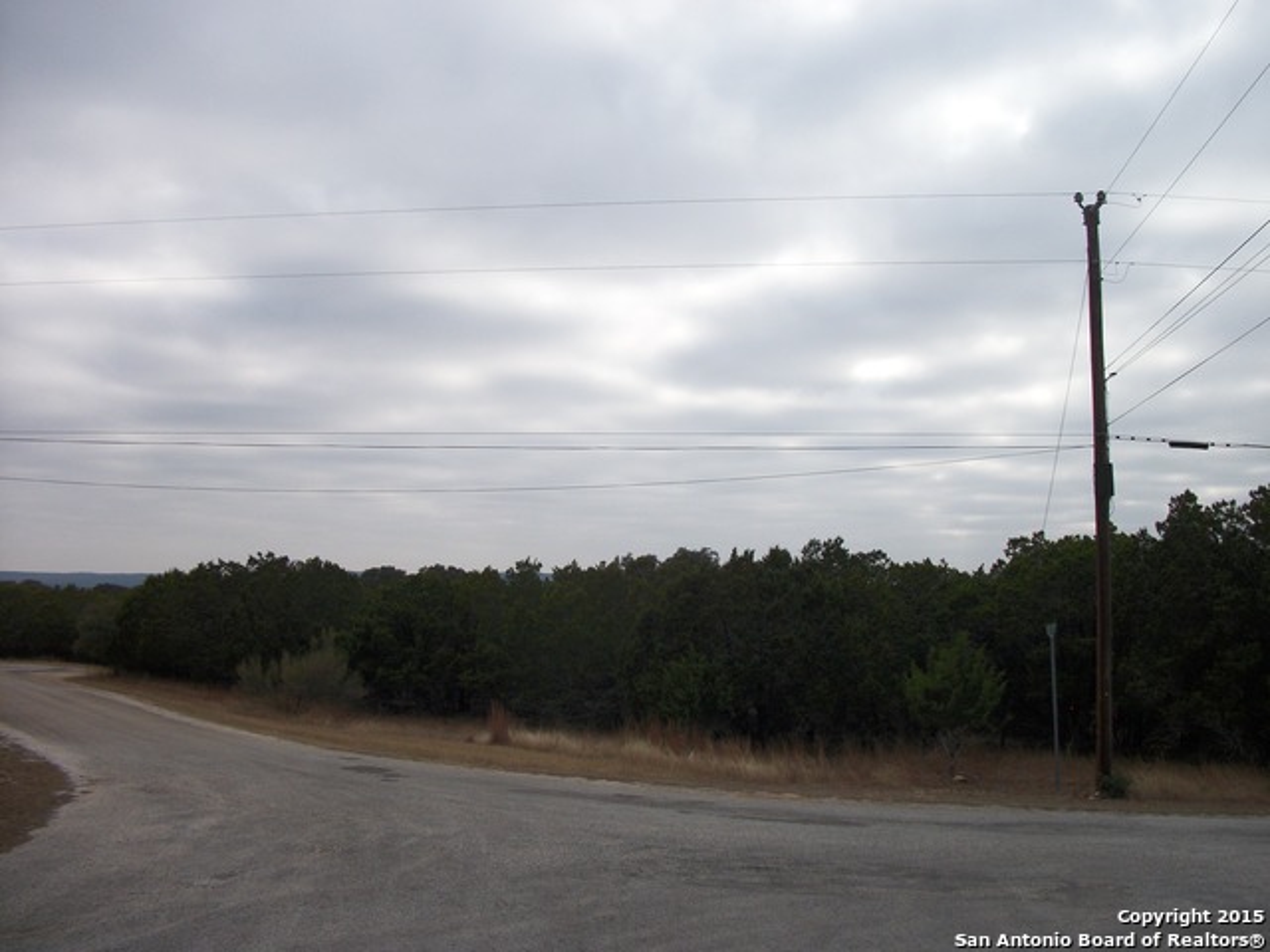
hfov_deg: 56.8
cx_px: 635
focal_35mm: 32
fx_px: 1174
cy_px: 476
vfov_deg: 44.2
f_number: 8.8
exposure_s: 1/100
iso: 80
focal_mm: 5.7
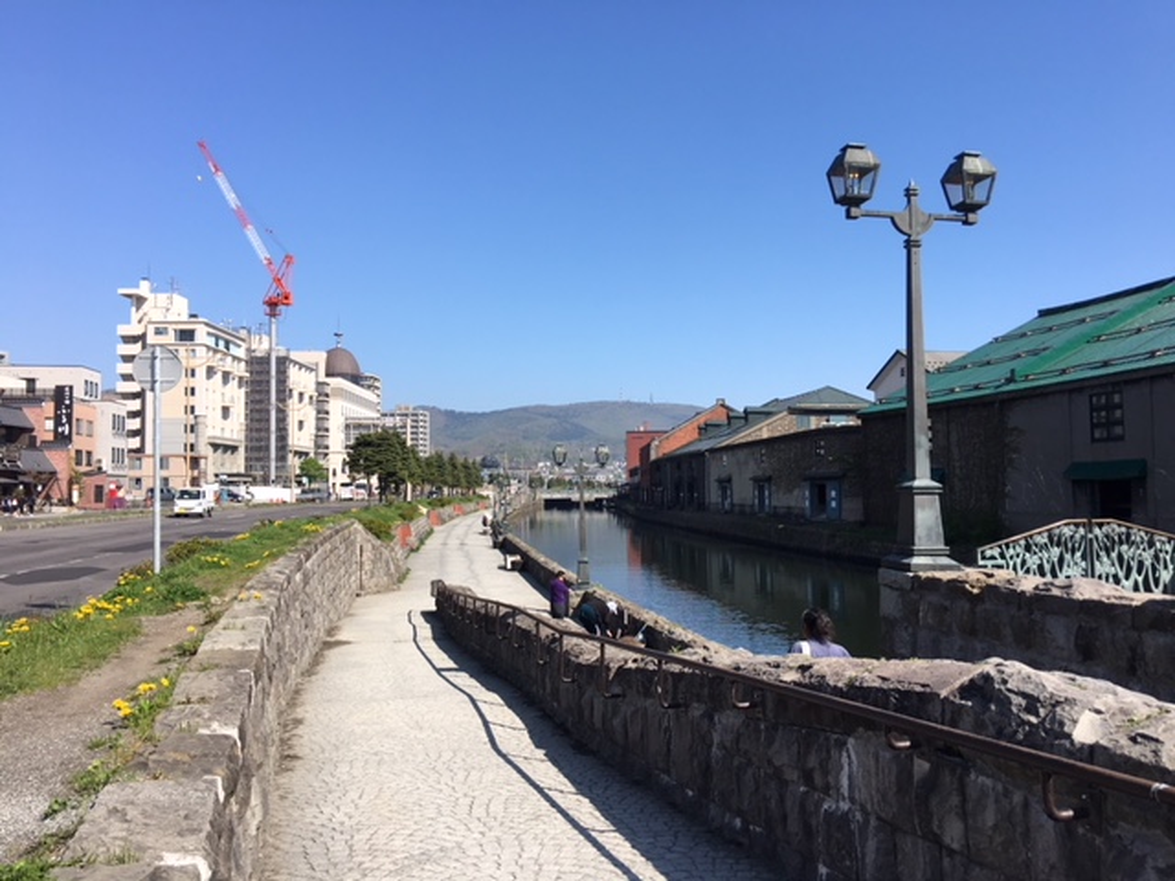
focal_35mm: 29
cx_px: 588
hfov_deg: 61.7
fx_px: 984
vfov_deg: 48.2
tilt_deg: +3.7
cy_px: 440
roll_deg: +1.3
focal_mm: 4.15
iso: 25
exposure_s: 1/1374
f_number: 2.2
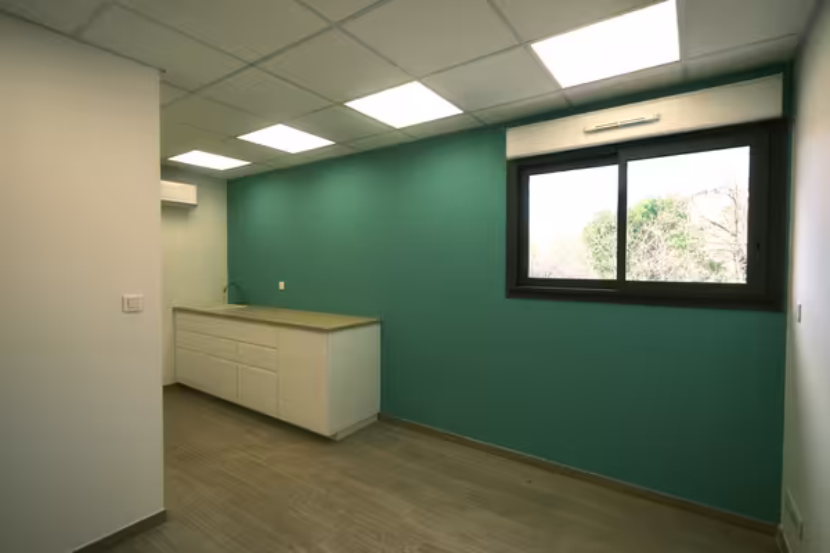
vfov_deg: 70.4
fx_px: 392
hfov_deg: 93.3
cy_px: 276
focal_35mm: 17
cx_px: 415
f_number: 4
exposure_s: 1/800
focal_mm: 11
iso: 500
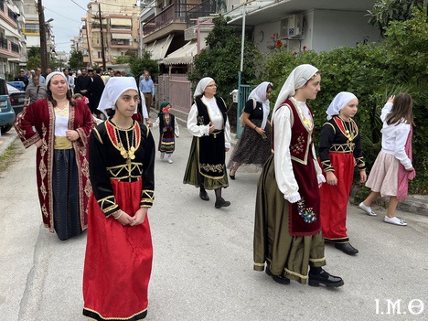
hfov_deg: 67.3
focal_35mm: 26
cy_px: 160
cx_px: 214
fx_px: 321
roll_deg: +1.9
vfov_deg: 53.1
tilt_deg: -10.6
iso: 50
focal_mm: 5.7
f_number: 1.5
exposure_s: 1/544
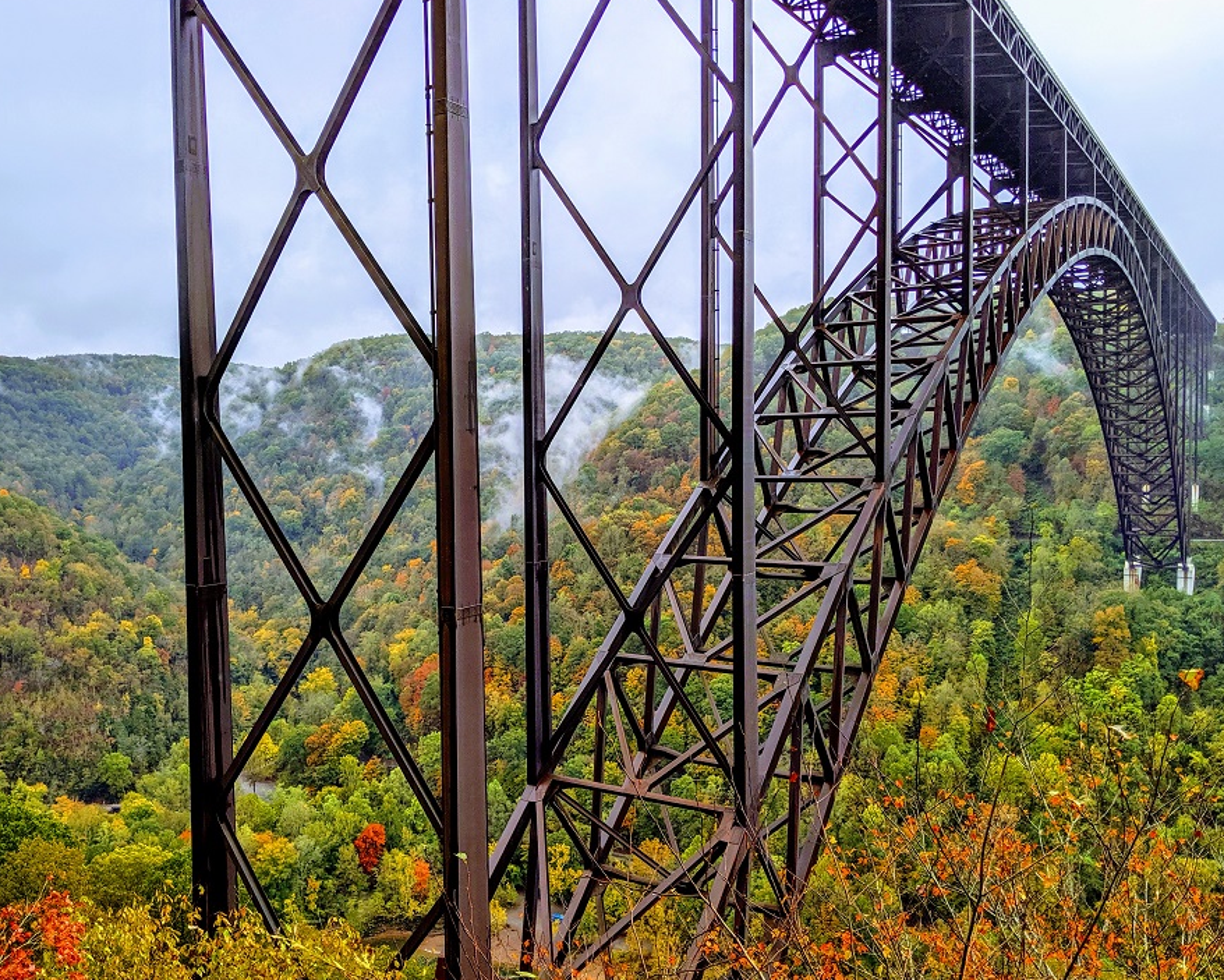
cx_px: 544
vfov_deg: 48.5
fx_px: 1087
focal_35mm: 30
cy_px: 502
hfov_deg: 58.6
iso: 62
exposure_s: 1/1957
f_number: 1.8
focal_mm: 4.44
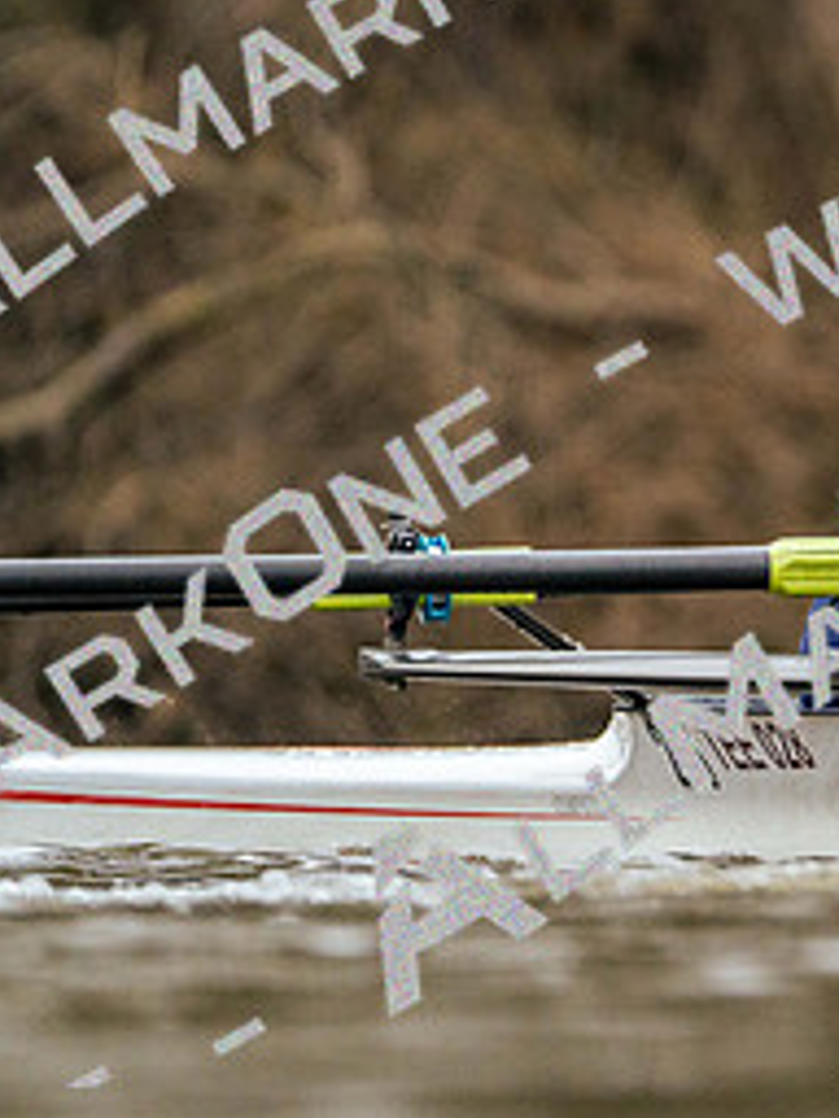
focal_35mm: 1305
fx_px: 42173
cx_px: 1258
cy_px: 338
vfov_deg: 1.5
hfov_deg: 1.1
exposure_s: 1/2000
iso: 4000
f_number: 6.3
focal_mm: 600
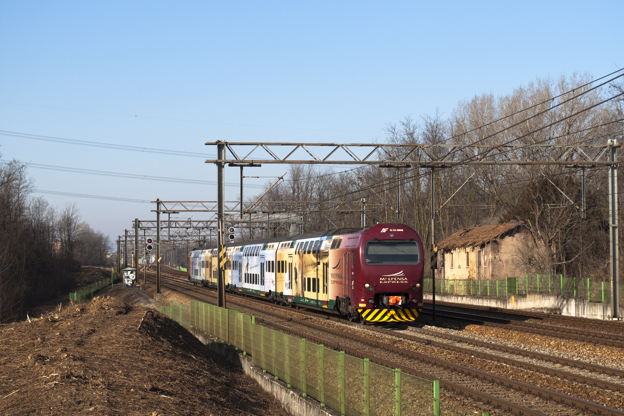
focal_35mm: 75
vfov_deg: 18.2
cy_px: 208
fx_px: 1300
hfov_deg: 27.0
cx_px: 312
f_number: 9
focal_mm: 50
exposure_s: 1/400
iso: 200
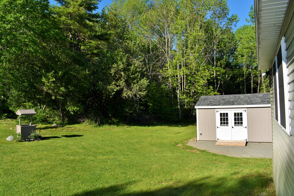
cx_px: 147
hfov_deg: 67.4
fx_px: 220
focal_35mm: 27
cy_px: 98
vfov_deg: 47.9
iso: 100
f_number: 11
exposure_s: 1/200
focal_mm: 18
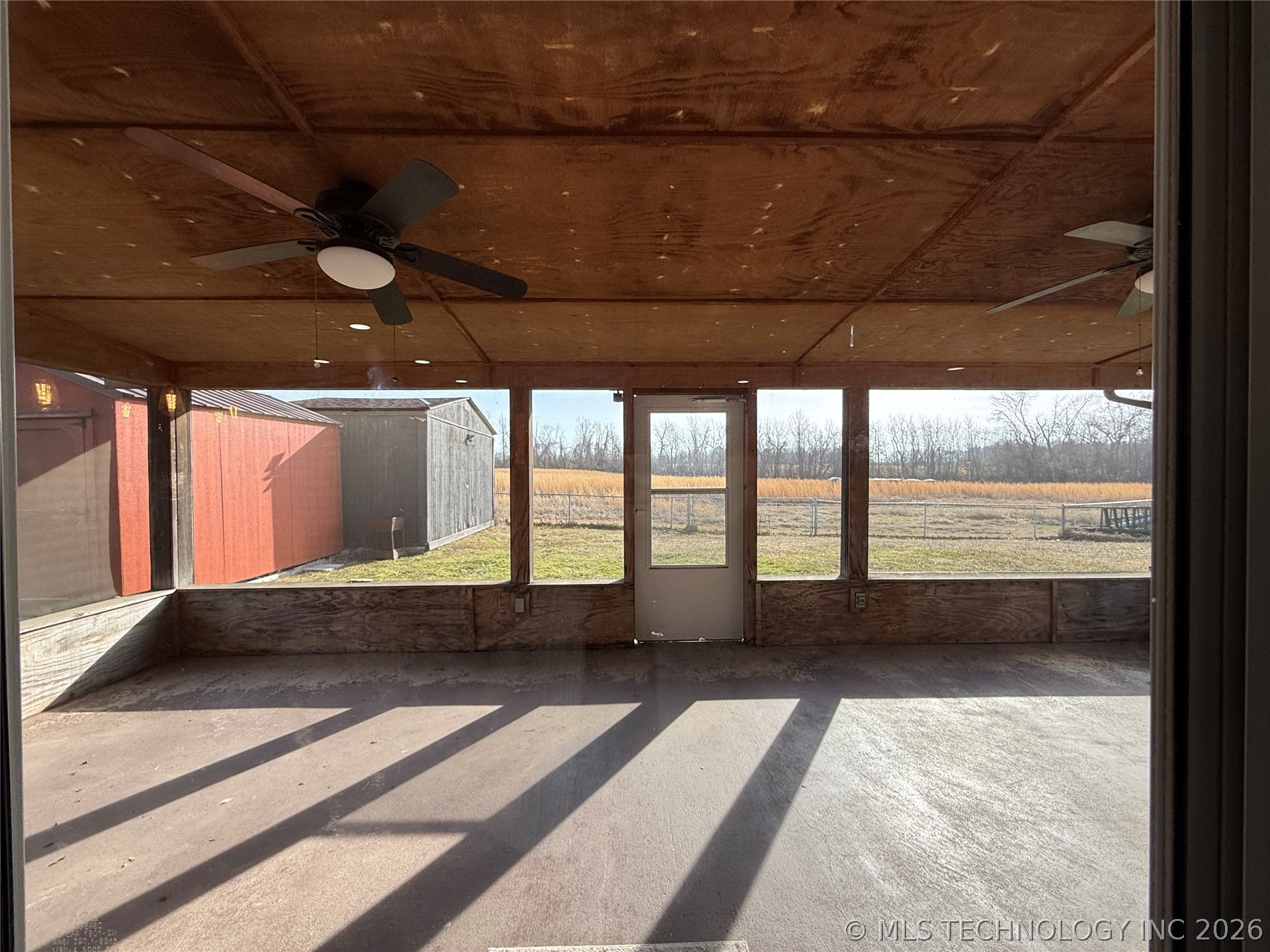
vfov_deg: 85.7
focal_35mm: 14
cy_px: 476
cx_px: 635
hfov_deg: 102.1
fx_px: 514
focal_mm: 2.22
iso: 64
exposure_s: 1/579
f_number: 2.2
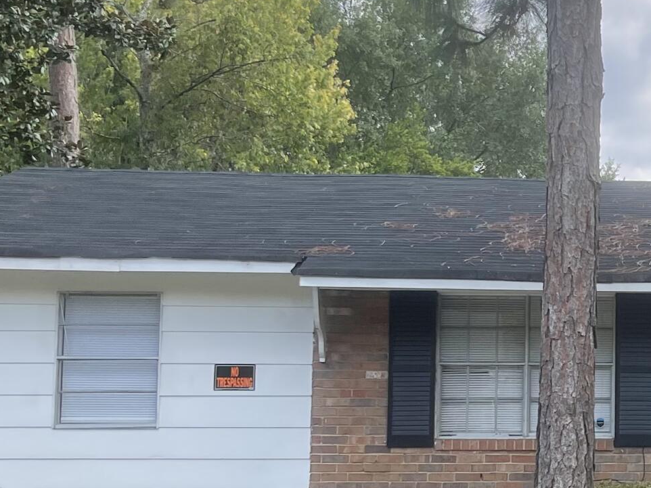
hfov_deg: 23.5
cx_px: 710
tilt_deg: +1.7
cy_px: 340
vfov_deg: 18.8
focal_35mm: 78
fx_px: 1467
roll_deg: +1.6
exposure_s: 1/916
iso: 32
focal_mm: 5.1
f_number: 1.6
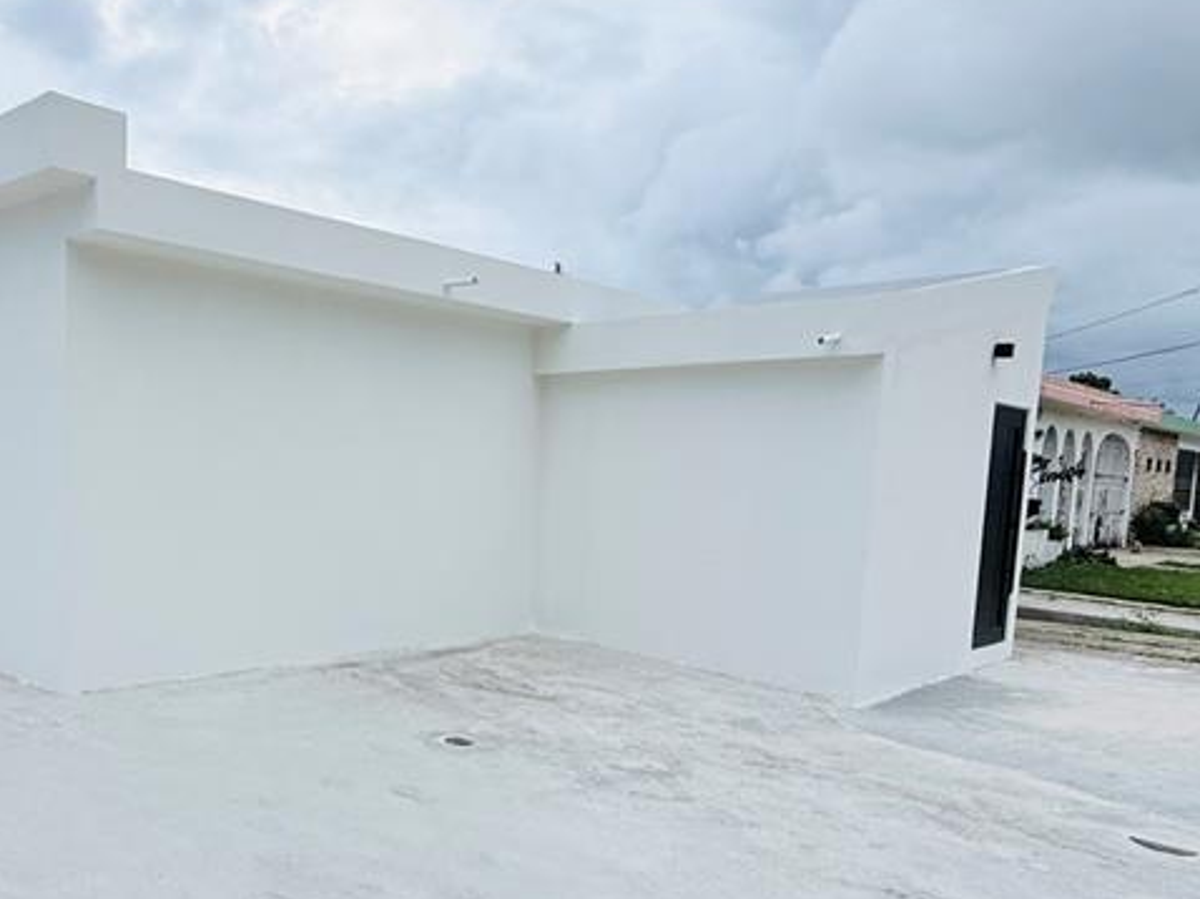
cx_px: 279
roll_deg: -1.0
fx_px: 1039
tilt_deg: -5.2
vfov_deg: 46.3
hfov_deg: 56.6
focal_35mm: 30
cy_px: 570
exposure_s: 1/1698
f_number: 2.2
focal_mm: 2.22
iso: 64
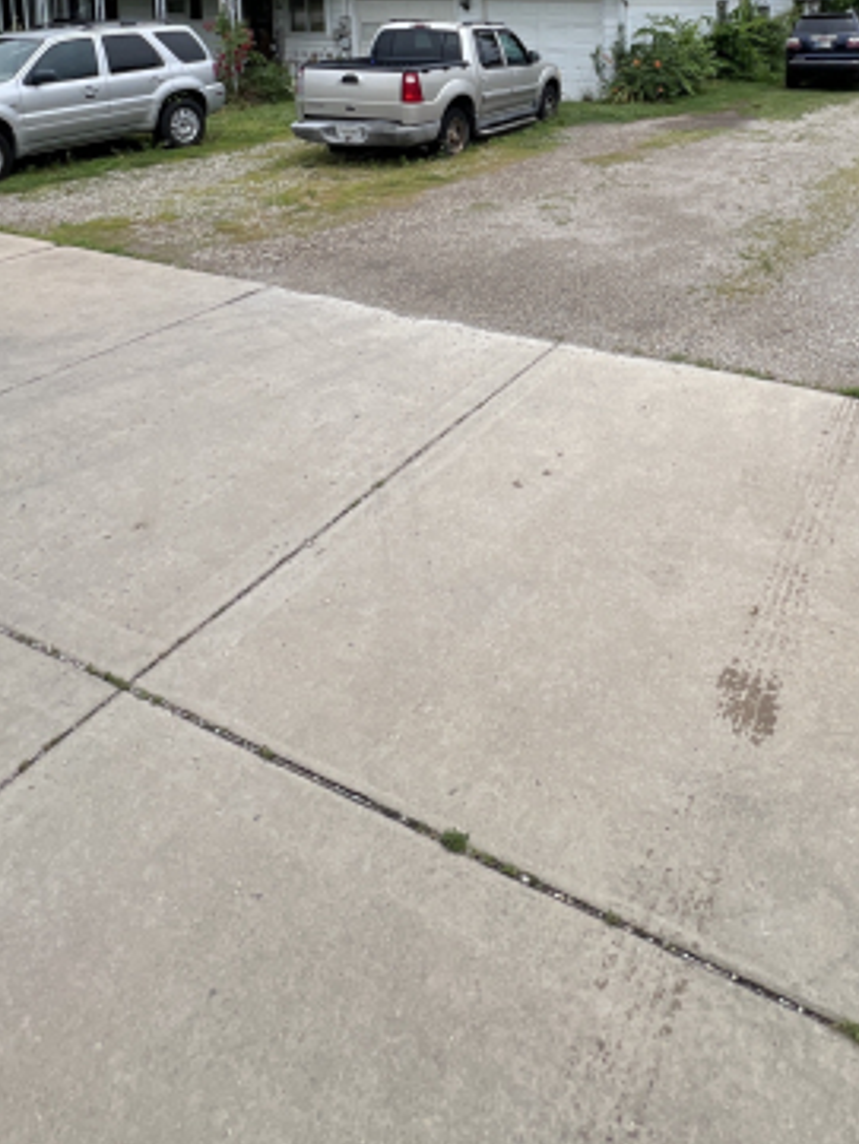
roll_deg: +0.1
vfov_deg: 60.4
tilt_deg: -8.8
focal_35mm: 24
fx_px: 794
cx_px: 596
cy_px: 109
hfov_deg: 55.2
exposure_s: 1/1908
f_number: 1.8
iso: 32
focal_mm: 1.57
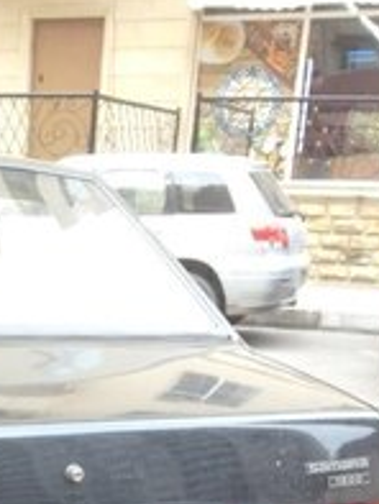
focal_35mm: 83
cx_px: -54
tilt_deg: -12.9
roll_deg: -4.0
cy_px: 560
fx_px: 1210
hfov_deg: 17.1
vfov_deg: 22.2
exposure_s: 1/60
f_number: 2.4
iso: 50
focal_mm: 4.12
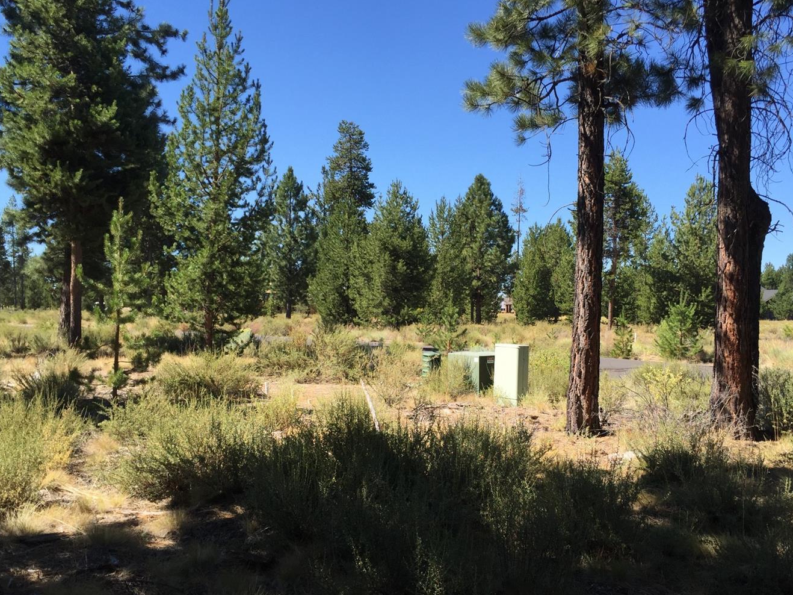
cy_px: 319
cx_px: 437
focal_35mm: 33
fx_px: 756
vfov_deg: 42.9
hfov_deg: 55.3
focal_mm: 4.15
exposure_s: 1/989
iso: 32
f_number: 2.2
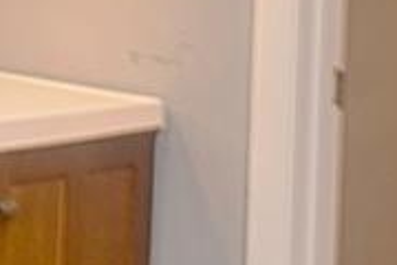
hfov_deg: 20.2
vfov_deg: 14.7
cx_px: -143
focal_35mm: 91
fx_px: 1003
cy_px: -15
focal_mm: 16
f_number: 8
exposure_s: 1/2
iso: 400
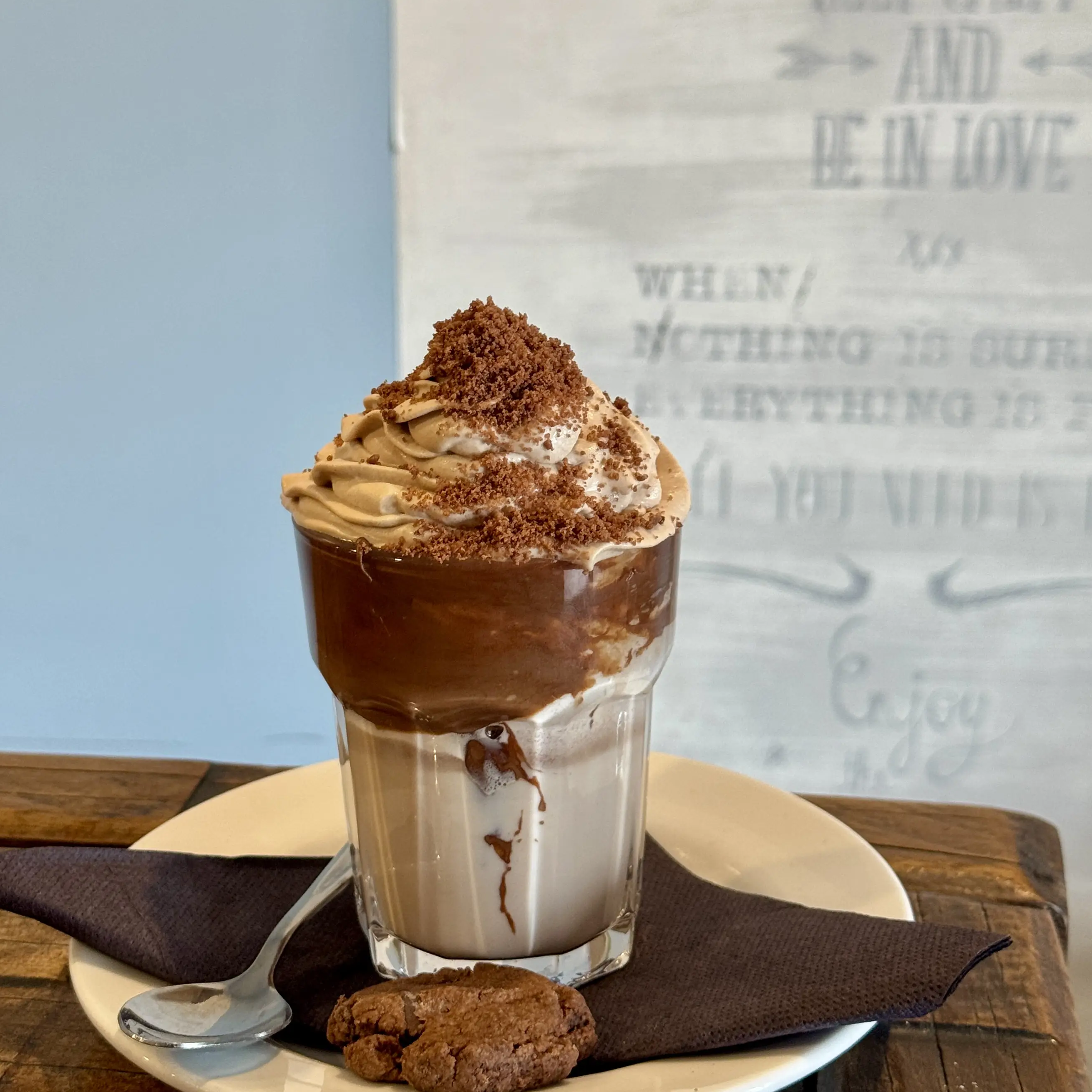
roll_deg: +0.6
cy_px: 434
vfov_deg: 26.4
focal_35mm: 65
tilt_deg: -16.4
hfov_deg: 26.5
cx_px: 509
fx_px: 2320
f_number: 1.78
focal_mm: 6.76
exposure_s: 1/100
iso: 100
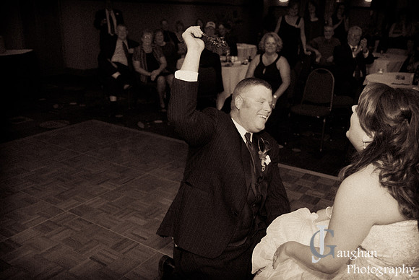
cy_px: 140
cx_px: 210
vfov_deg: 40.1
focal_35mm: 33
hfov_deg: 57.2
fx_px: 384
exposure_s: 1/60
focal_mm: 22
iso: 640
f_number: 2.8
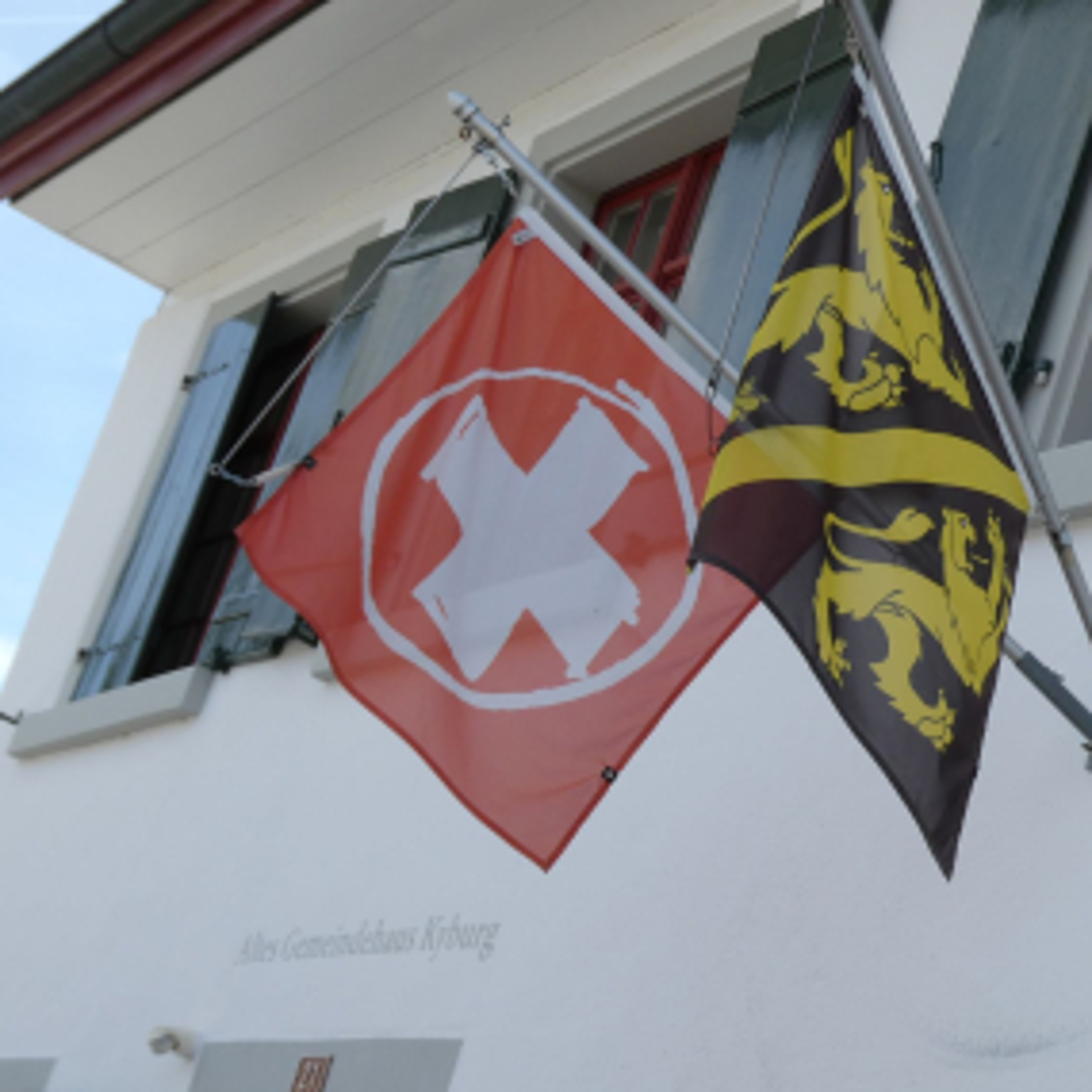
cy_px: 510
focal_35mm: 86
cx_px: 665
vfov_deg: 20.2
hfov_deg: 20.1
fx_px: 3069
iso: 80
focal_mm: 11.7
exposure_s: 1/320
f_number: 4.4
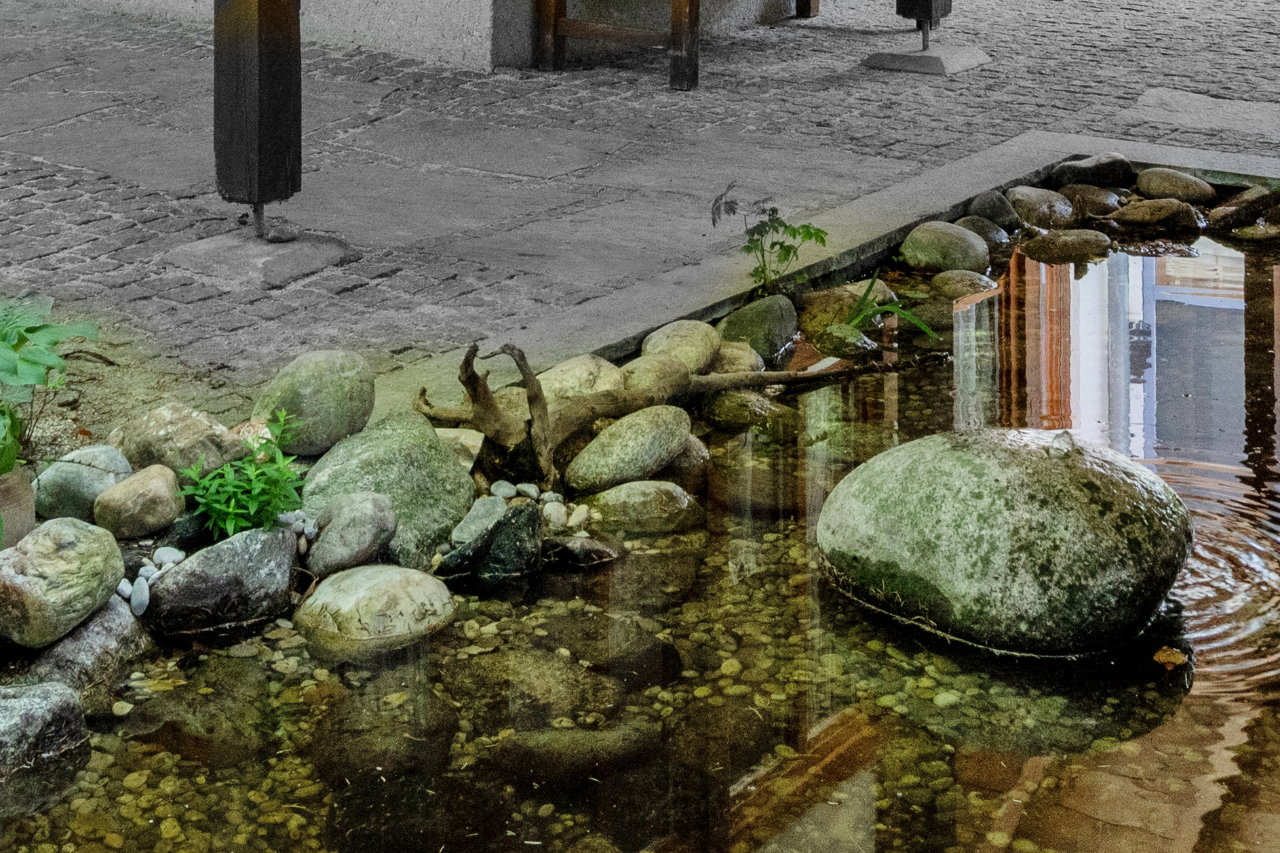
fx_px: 2489
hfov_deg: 28.8
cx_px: 718
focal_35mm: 70
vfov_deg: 17.8
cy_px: -360
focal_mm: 16
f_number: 11
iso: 200
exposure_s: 1/50
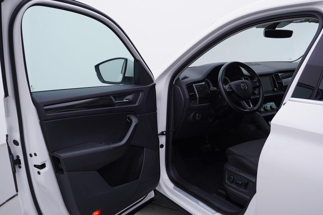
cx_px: 162
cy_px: 108
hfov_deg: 53.1
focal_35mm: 36
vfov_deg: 36.9
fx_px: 323
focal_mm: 24
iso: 125
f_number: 4
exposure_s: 1/80
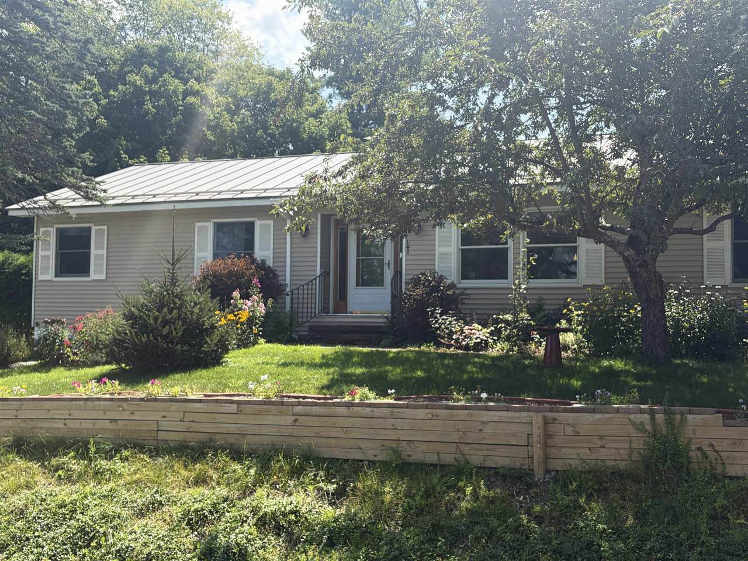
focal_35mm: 33
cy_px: 280
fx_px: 713
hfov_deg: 55.4
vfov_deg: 42.9
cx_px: 374
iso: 64
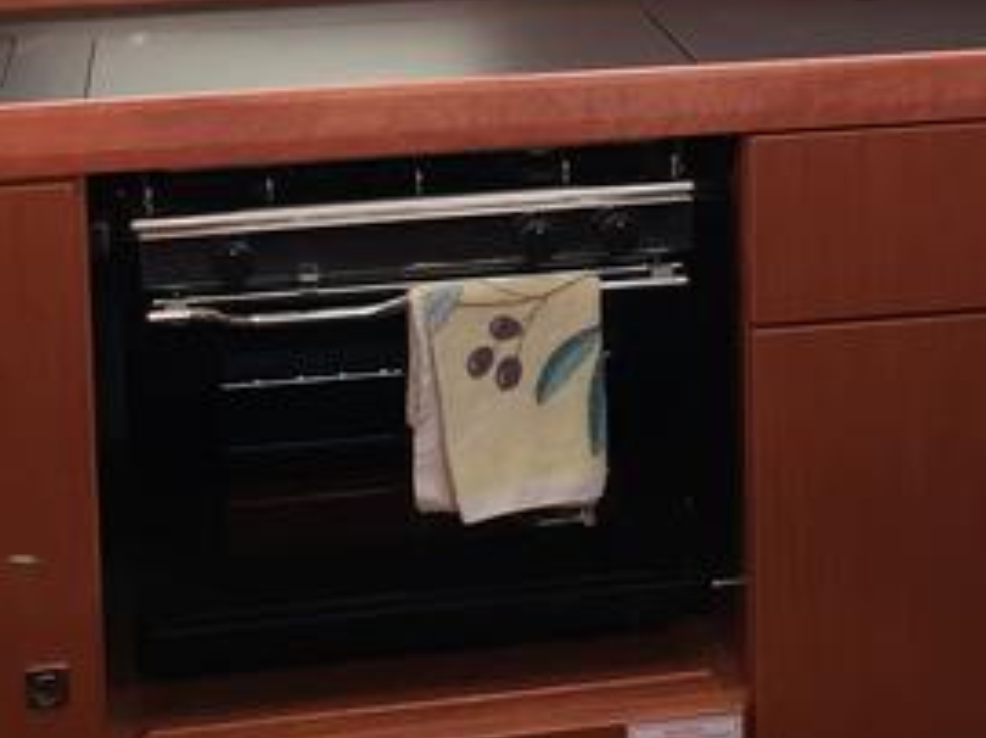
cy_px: -102
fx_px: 2447
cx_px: 698
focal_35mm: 86
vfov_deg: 16.5
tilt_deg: -8.4
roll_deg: +0.4
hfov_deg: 22.6
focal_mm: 4.15
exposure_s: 1/33
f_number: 2.2
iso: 50
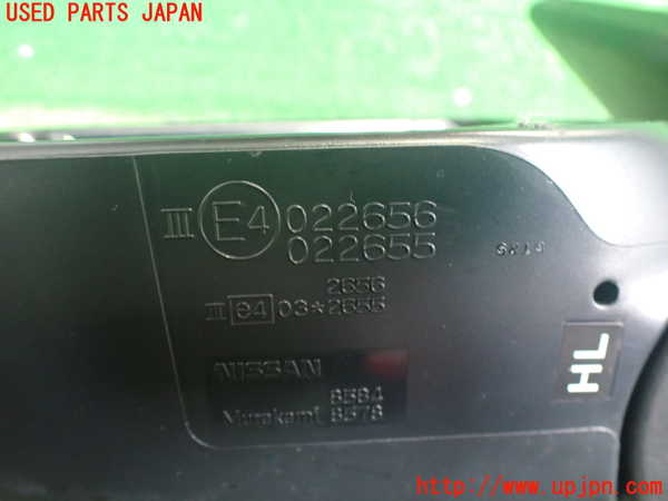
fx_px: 579
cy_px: 250
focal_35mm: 30
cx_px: 334
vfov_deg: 46.8
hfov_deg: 60.0
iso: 800
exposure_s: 1/40
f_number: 2.3
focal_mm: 5.4
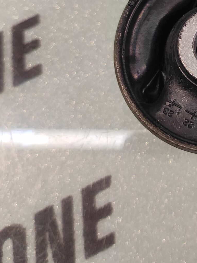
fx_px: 327
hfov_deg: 30.0
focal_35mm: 43
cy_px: 29
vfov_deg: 40.7
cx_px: 219
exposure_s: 1/50
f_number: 1.79
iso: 156
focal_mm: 4.74
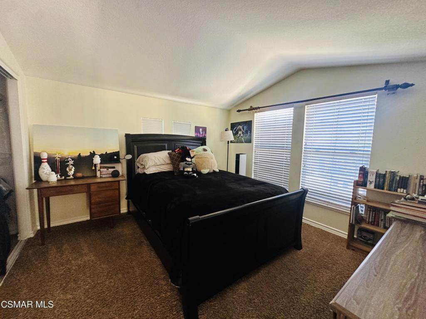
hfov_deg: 102.1
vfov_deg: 85.7
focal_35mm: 14
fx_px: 172
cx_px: 213
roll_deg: -2.2
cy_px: 160
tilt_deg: -7.5
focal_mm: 2.22
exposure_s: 1/95
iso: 320
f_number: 2.2
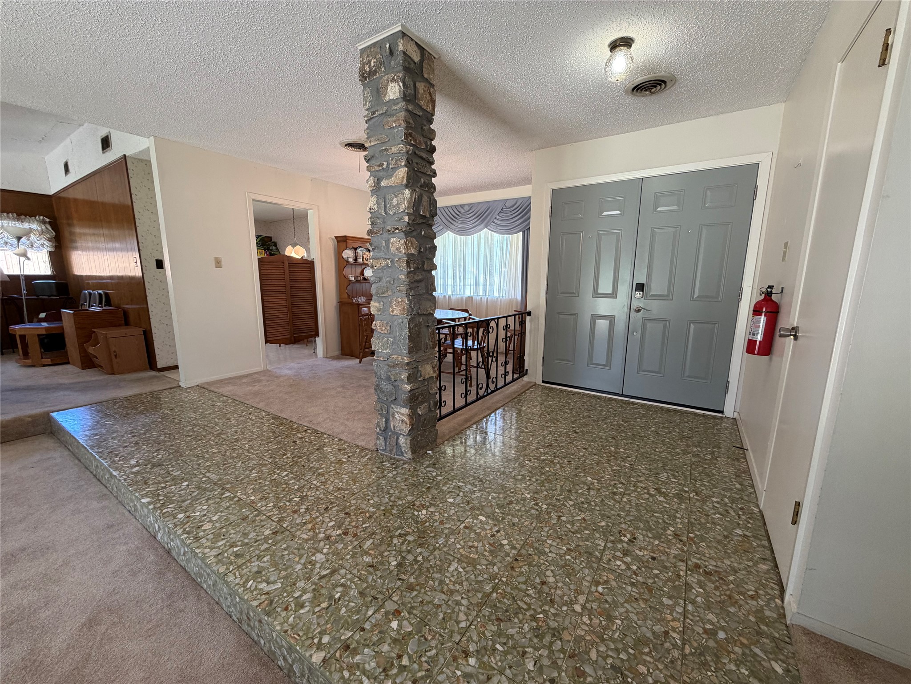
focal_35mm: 14
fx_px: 368
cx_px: 456
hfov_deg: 102.1
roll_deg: -0.3
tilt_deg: -10.5
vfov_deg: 85.7
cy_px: 342
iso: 200
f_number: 2.2
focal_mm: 2.22
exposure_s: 1/60
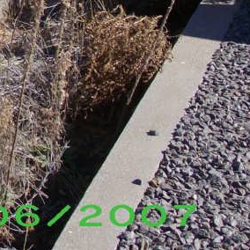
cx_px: -252
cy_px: -110
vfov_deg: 8.2
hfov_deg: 8.0
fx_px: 1708
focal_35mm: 209
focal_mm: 9.2
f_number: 3.4
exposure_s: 1/800
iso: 80
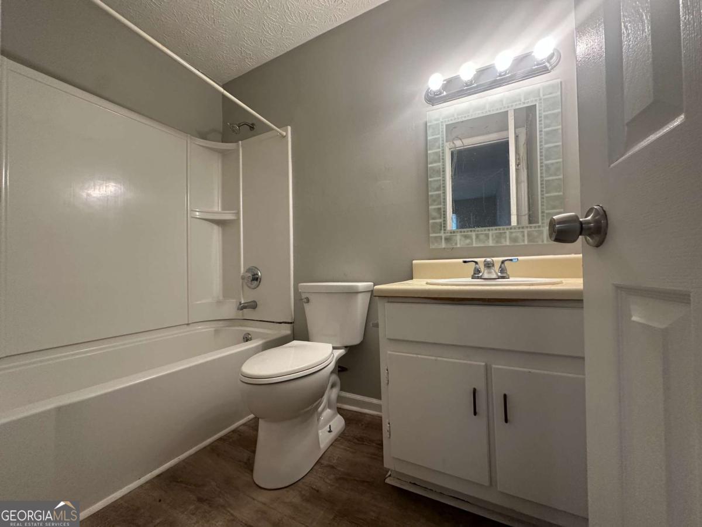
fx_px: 284
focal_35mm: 14
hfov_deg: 102.1
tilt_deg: +2.2
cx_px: 351
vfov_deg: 85.7
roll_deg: +2.7
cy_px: 264
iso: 200
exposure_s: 1/120
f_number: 2.2
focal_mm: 2.22
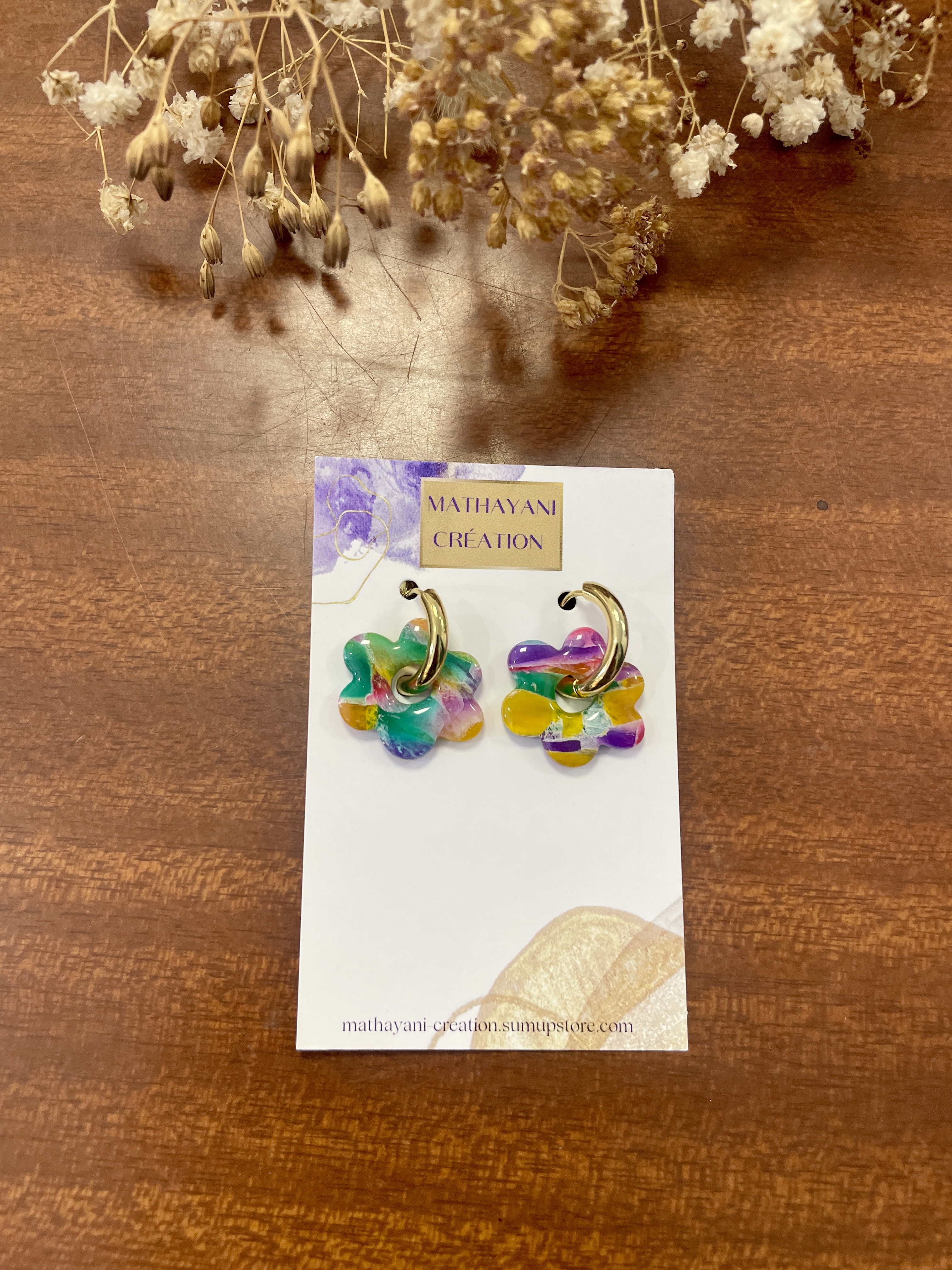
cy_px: 635
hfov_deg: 53.1
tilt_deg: -76.7
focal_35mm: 26
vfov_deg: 67.3
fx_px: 953
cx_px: 476
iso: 64
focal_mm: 4.2
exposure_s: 1/100
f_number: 1.6
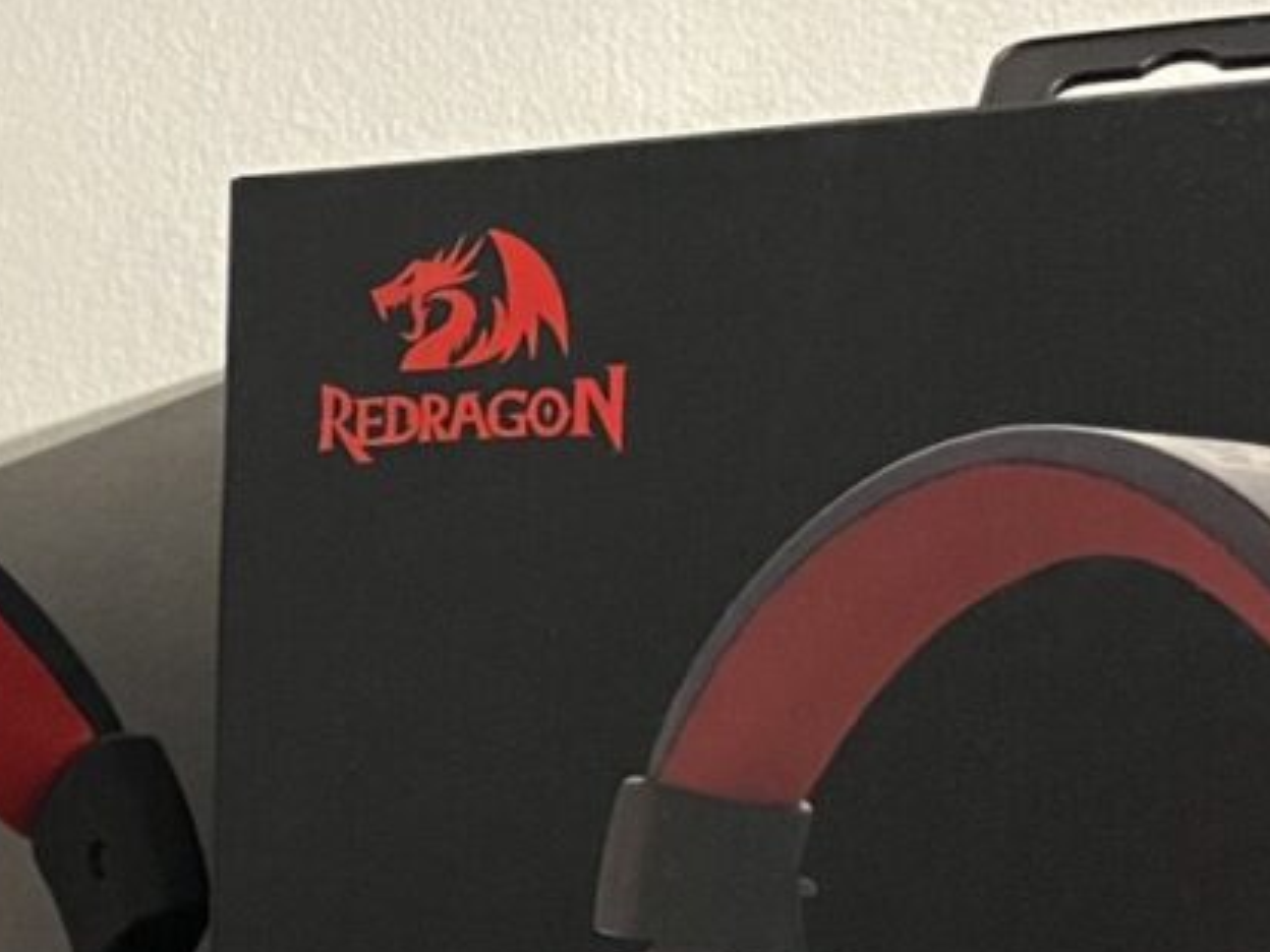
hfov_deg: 18.5
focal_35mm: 96
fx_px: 3522
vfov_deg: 15.0
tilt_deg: -2.9
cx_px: -534
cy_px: 1044
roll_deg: -0.2
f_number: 1.6
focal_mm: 5.1
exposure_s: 1/60
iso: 400
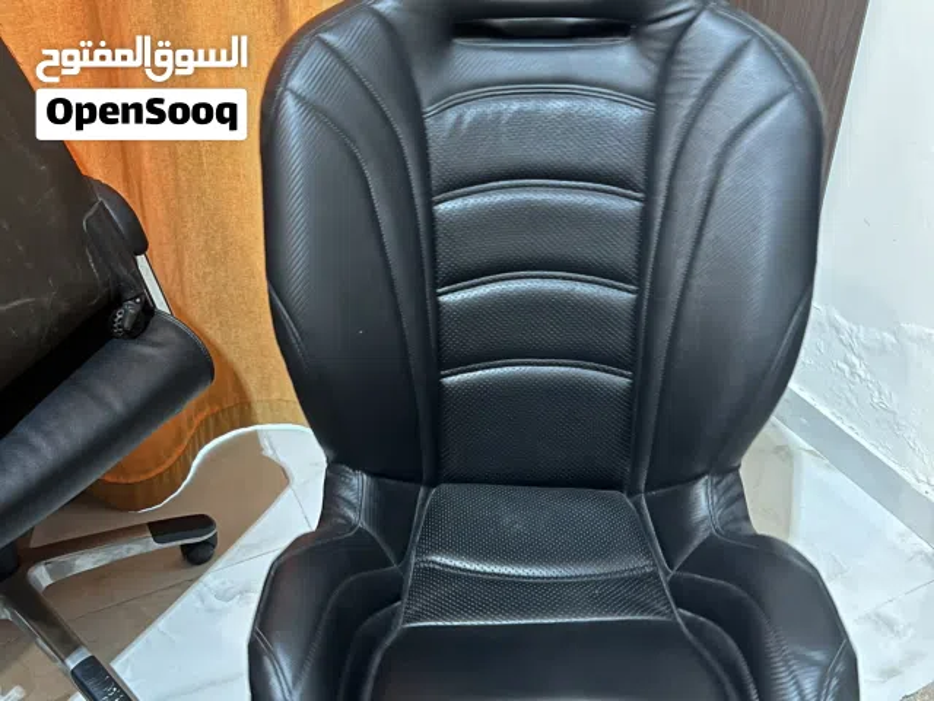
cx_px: 467
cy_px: 350
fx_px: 702
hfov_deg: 67.3
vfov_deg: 53.1
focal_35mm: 26
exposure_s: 1/33
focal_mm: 5.7
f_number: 1.5
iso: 640
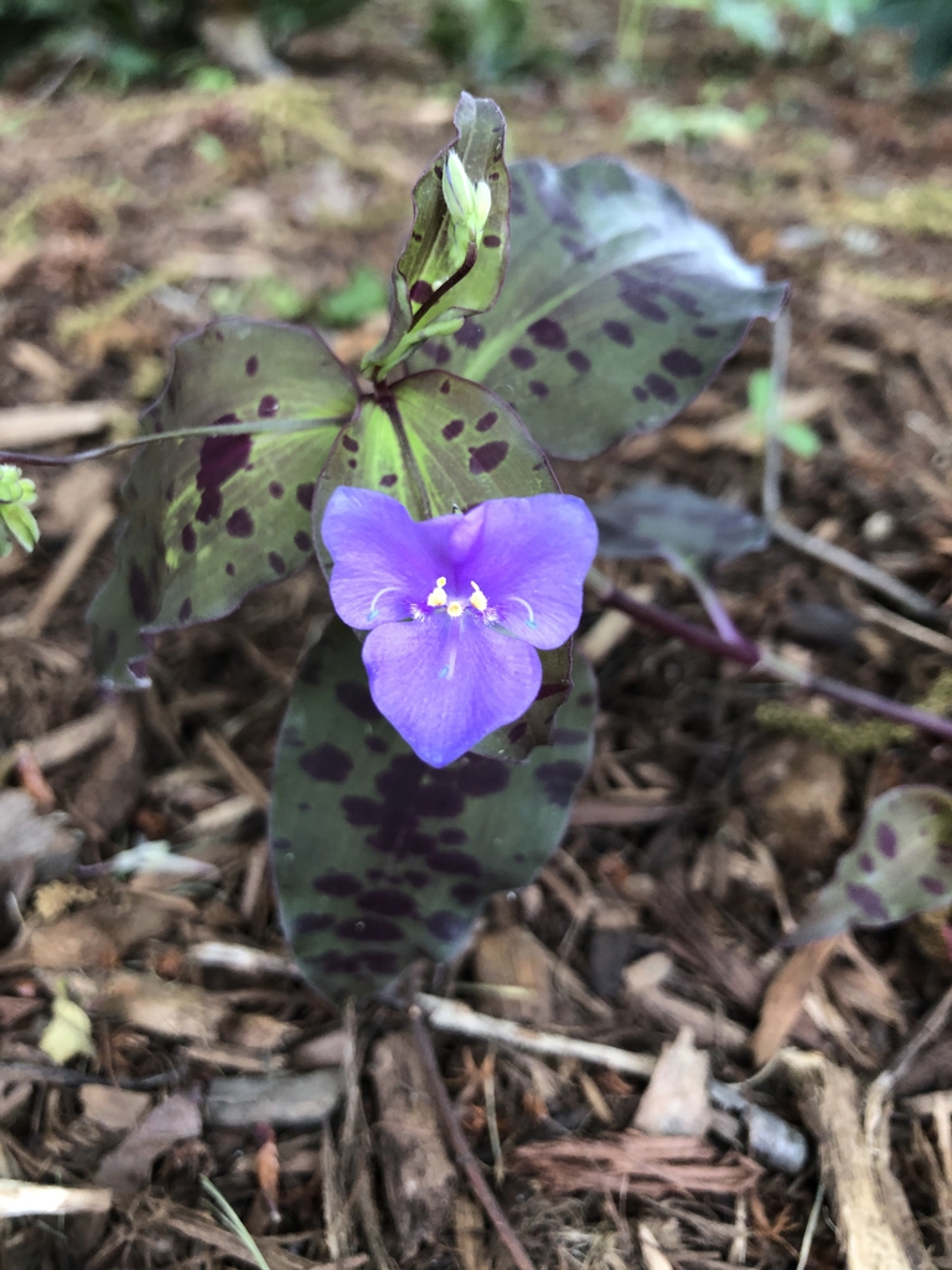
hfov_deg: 49.7
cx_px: 476
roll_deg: +1.8
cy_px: 635
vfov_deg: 63.4
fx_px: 1027
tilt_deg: -30.1
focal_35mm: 28
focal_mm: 3.99
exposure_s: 1/30
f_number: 1.8
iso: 25
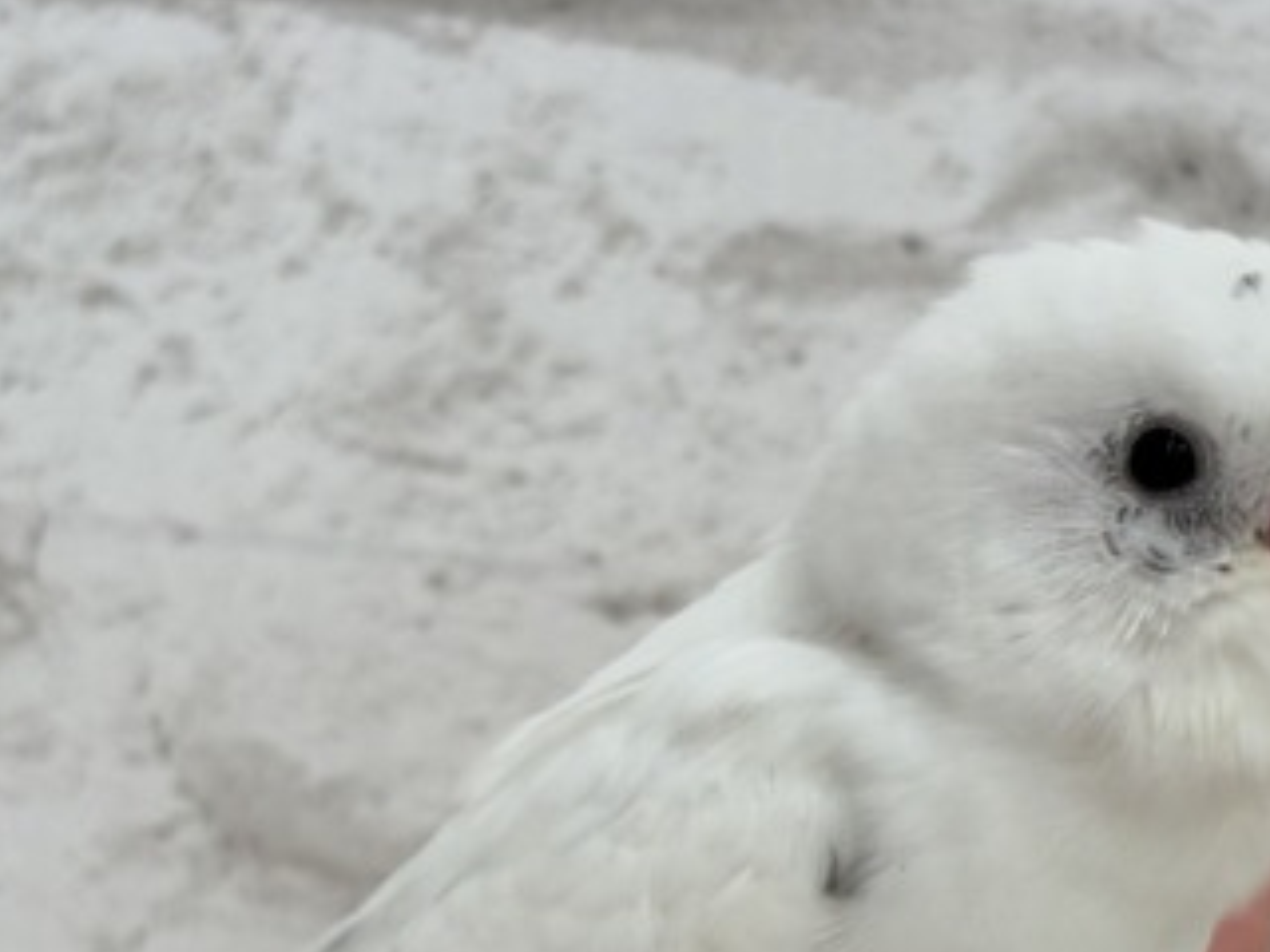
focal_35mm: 104
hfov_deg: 18.9
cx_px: 714
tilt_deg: -1.3
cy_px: 730
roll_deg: -4.4
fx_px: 3816
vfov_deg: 14.2
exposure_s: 1/50
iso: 25
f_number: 1.6
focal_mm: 5.96
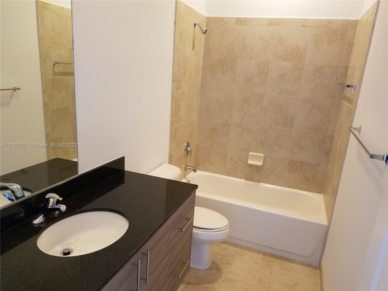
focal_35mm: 26
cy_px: 146
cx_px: 194
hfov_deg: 67.3
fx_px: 291
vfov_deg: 53.1
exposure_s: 1/15
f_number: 1.7
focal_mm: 4.2
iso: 250
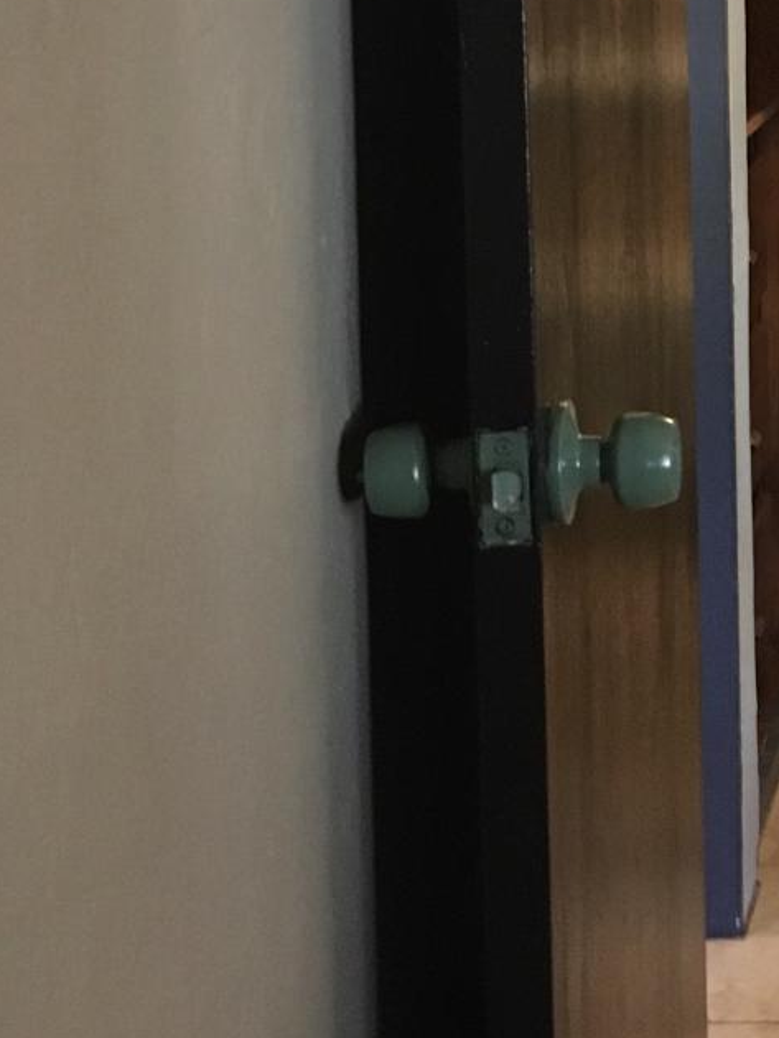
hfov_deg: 15.4
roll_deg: +1.5
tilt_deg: -2.7
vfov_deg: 20.6
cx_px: 962
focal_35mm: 92
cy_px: 15
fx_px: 2759
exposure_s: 1/20
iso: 200
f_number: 2.2
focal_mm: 4.15
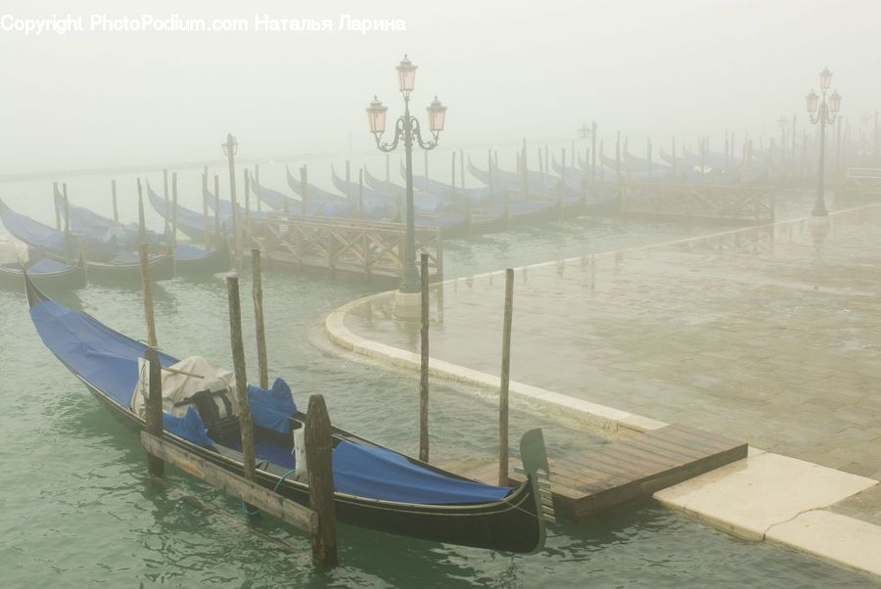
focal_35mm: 42
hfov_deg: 46.4
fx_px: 1029
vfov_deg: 32.0
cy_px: 294
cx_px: 440
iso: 250
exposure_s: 1/80
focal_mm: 28
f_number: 4.5
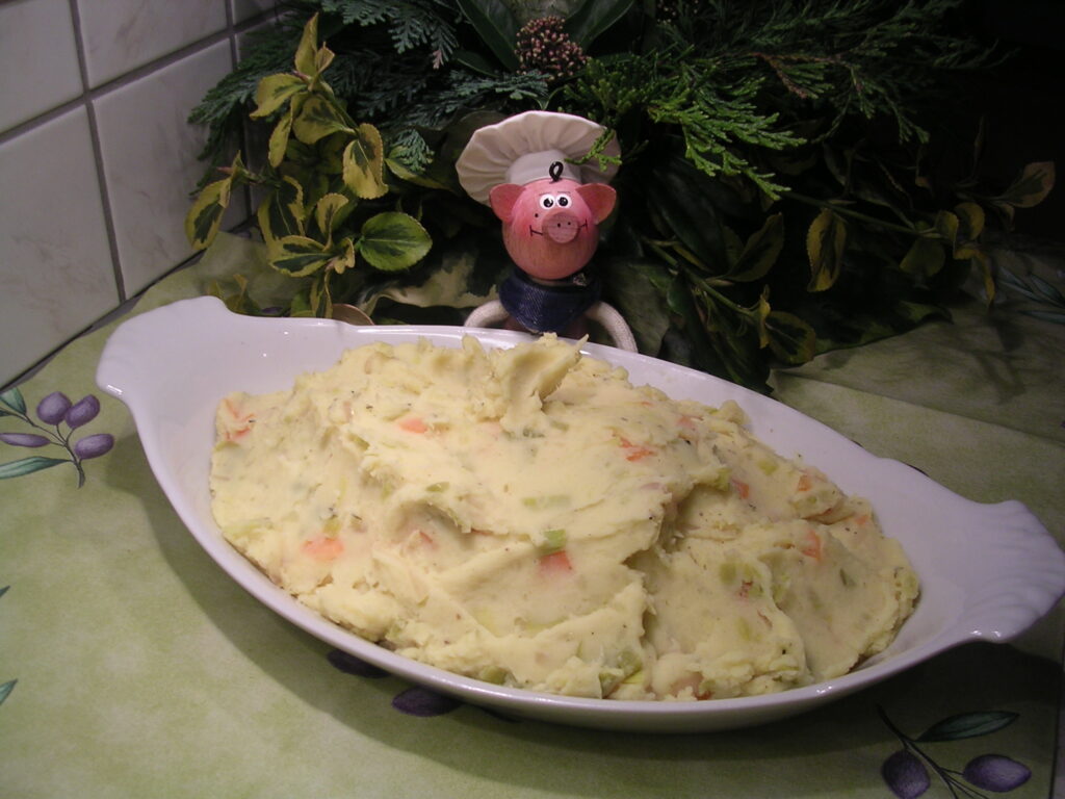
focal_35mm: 38
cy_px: 400
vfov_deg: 37.7
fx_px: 1169
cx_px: 532
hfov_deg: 49.0
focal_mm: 5.8
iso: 100
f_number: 2.8
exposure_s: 1/45.9
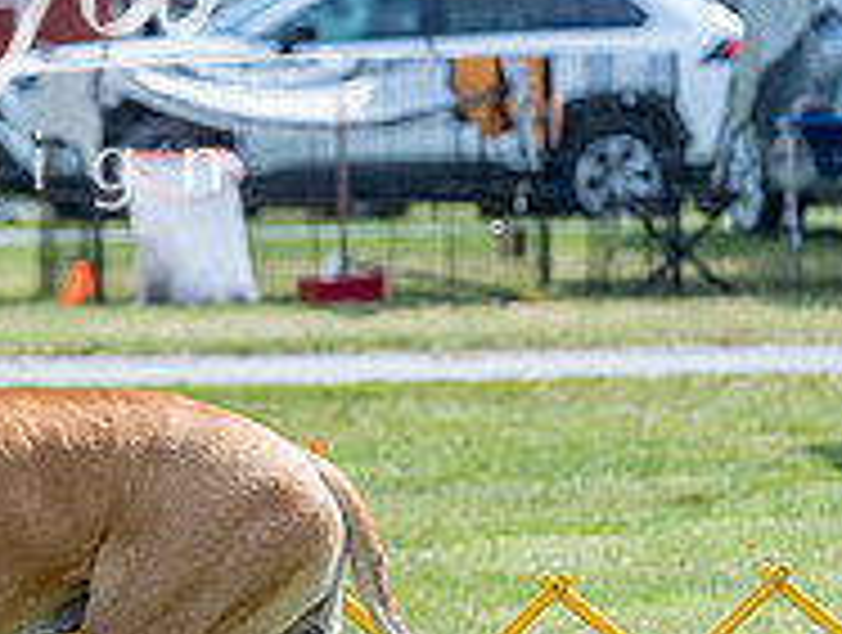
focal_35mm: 497
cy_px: 253
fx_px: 12112
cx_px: -695
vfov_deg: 3.0
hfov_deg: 3.9
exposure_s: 1/1600
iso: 400
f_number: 5
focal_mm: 133
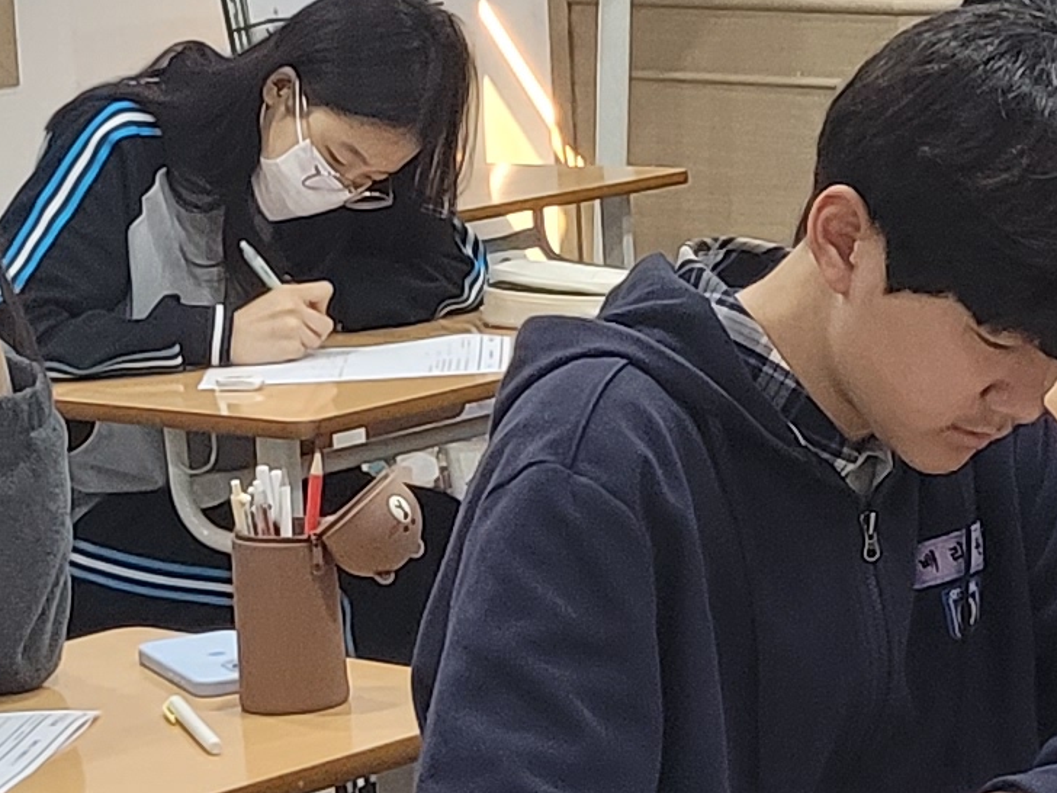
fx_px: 4397
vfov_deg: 10.3
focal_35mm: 144
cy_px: 250
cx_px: 999
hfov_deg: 13.6
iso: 320
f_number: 1.8
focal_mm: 5.4
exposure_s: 1/120
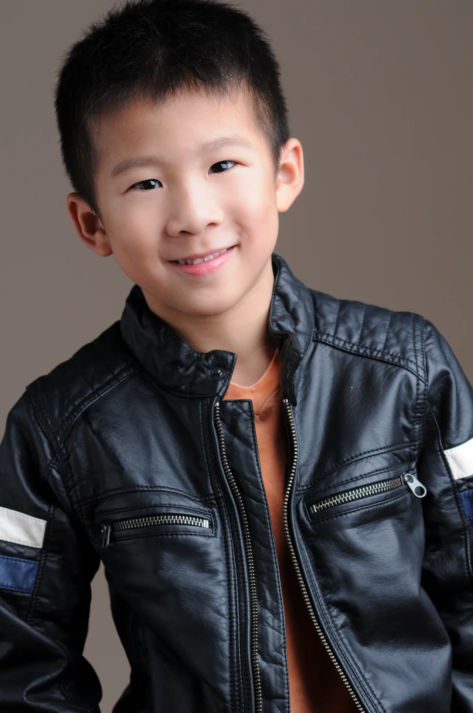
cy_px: 356
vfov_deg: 13.1
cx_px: 236
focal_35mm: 158
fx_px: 3112
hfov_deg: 8.7
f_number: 5
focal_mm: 105
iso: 200
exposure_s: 1/125
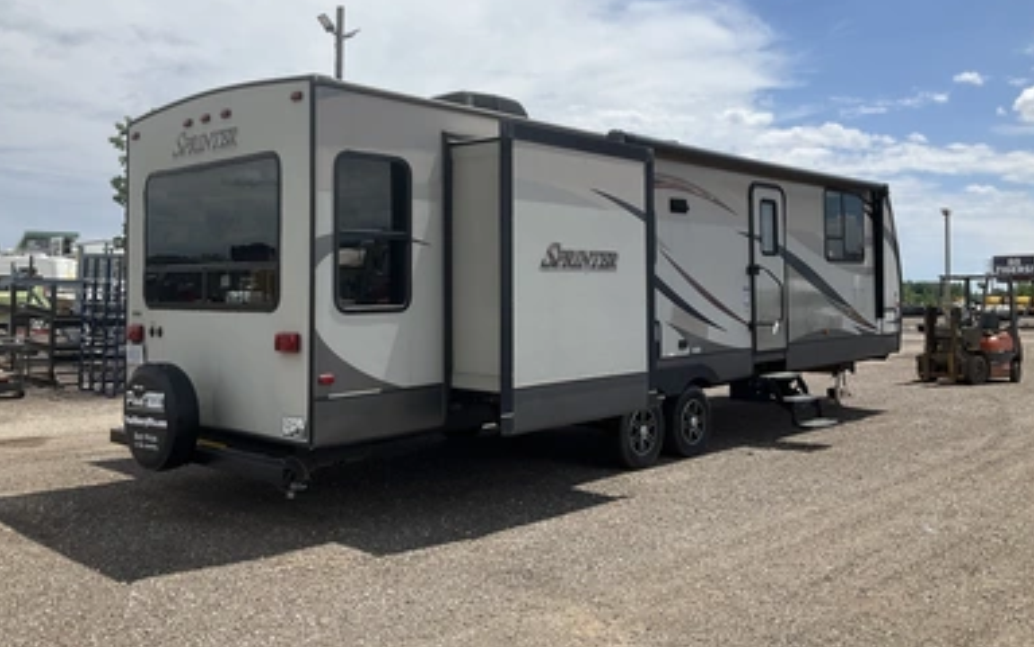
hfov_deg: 59.7
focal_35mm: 32
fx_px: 902
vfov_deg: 39.3
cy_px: 259
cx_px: 512
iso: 25
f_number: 1.8
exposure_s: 1/3125
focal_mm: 3
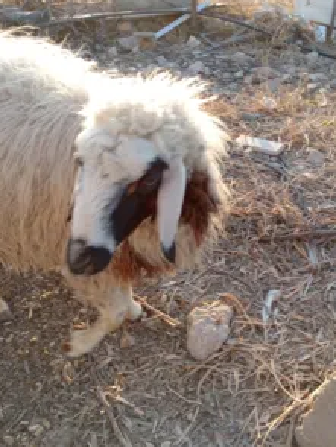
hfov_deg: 41.6
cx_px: 204
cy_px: 239
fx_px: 439
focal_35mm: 34
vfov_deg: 53.9
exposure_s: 1/132
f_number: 1.8
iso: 100
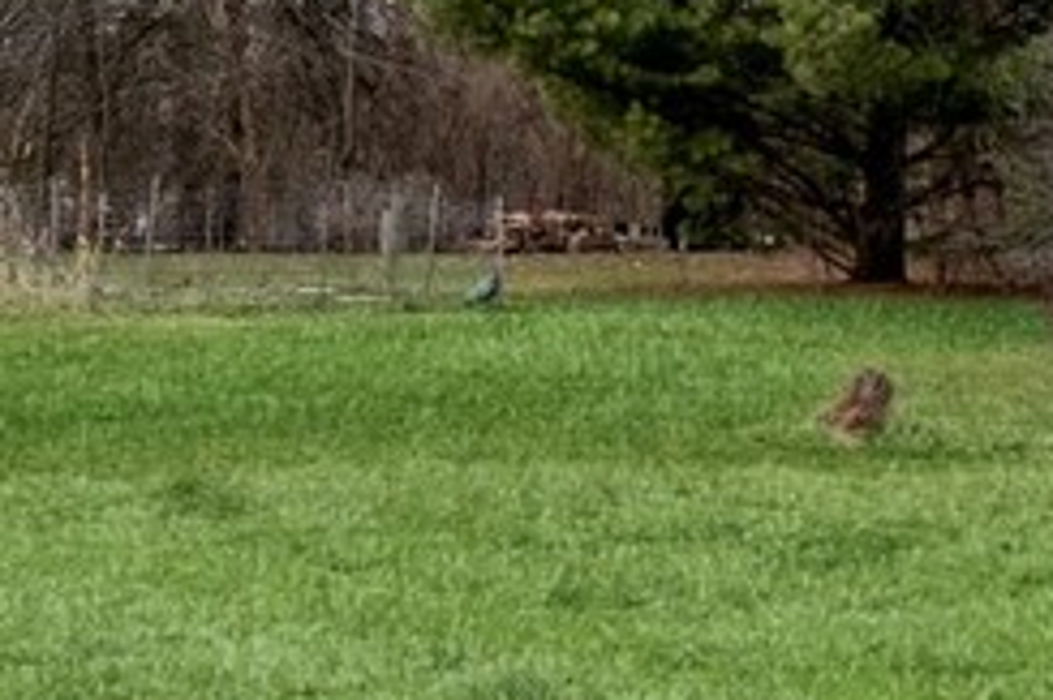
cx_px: 2166
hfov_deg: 14.2
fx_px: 3478
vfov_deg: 11.5
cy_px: 266
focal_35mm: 119
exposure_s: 1/400
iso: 250
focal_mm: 12
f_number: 8
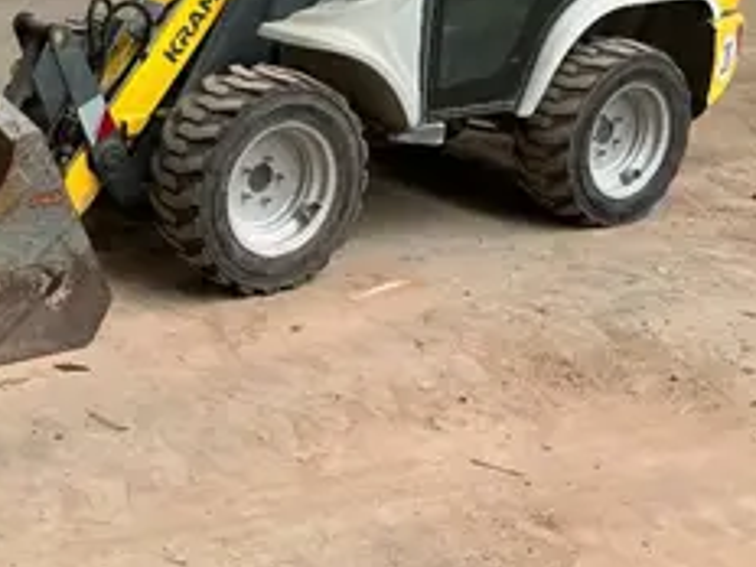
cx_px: 7
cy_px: 39
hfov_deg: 30.1
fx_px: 1310
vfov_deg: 23.7
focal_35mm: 60
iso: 64
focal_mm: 3
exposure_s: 1/61
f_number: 1.8
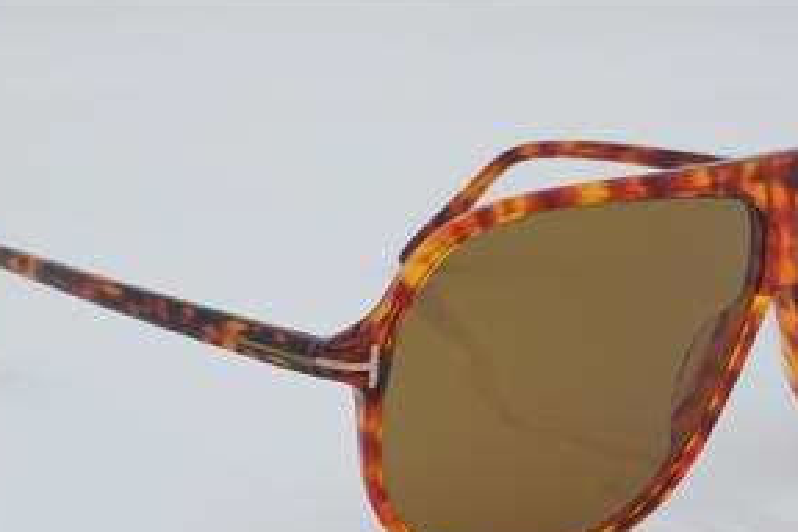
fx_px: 2305
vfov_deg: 13.1
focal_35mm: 104
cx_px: 471
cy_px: 357
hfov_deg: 19.6
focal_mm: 50
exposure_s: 1/4
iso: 100
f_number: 32
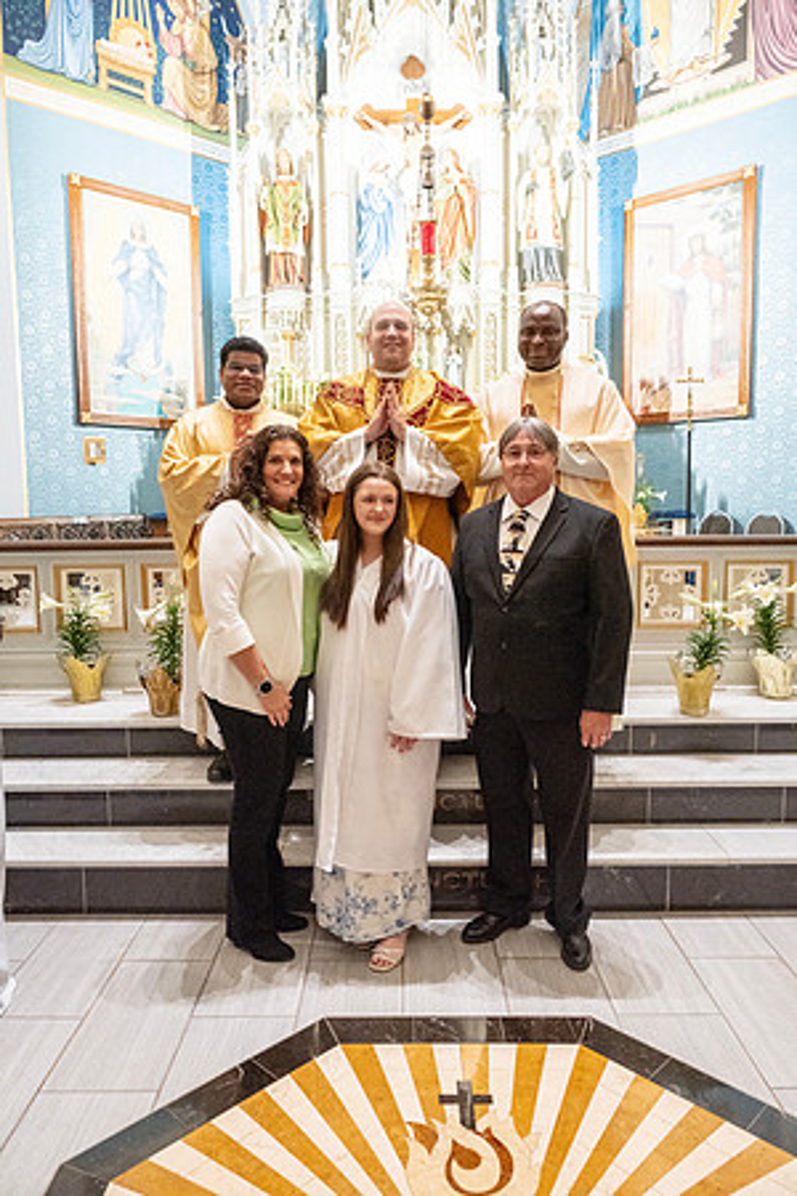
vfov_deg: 70.4
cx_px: 398
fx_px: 847
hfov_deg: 50.4
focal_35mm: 26
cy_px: 598
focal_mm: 25.5
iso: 5000
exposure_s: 1/60
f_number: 7.1
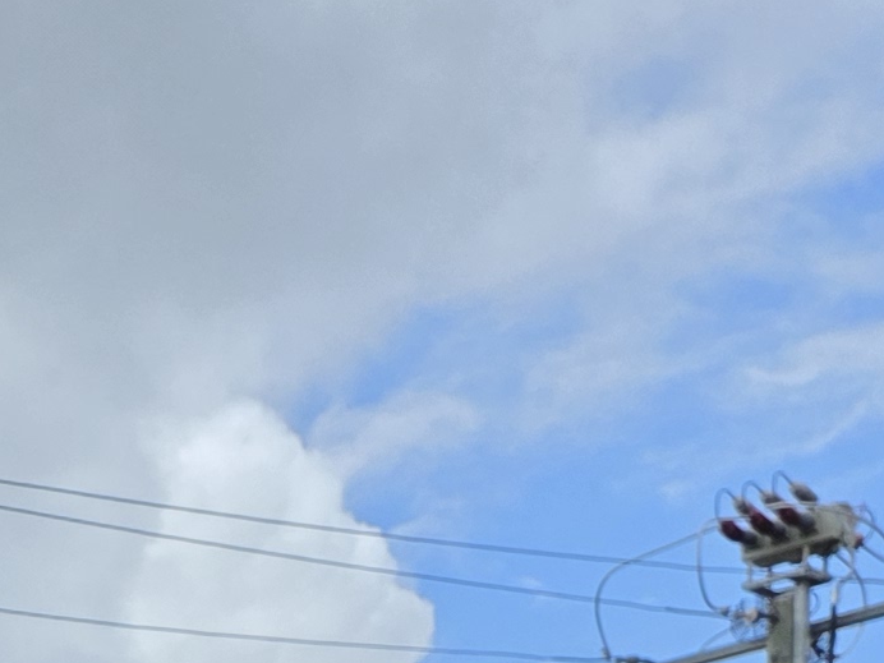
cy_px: 1902
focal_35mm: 133
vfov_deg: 9.2
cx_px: -902
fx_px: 3396
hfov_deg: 12.9
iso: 80
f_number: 1.7
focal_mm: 6.25
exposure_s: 1/4539
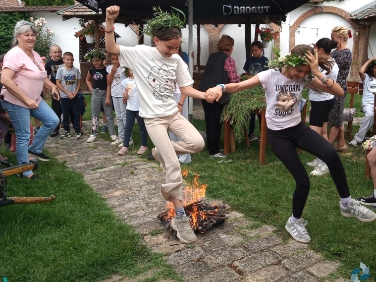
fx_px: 293
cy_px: 120
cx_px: 216
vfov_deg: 51.2
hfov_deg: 65.0
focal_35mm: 27
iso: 117
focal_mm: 3.54
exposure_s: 1/519
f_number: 2
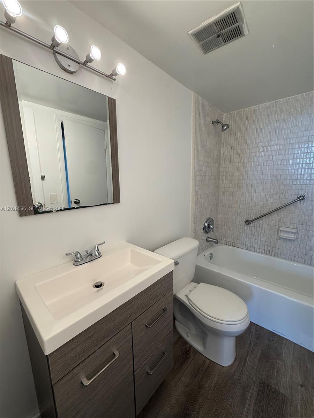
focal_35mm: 14
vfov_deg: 102.1
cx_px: 157
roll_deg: -0.6
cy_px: 209
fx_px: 169
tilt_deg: -8.6
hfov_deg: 85.7
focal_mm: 2.22
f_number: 2.2
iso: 160
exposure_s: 1/120
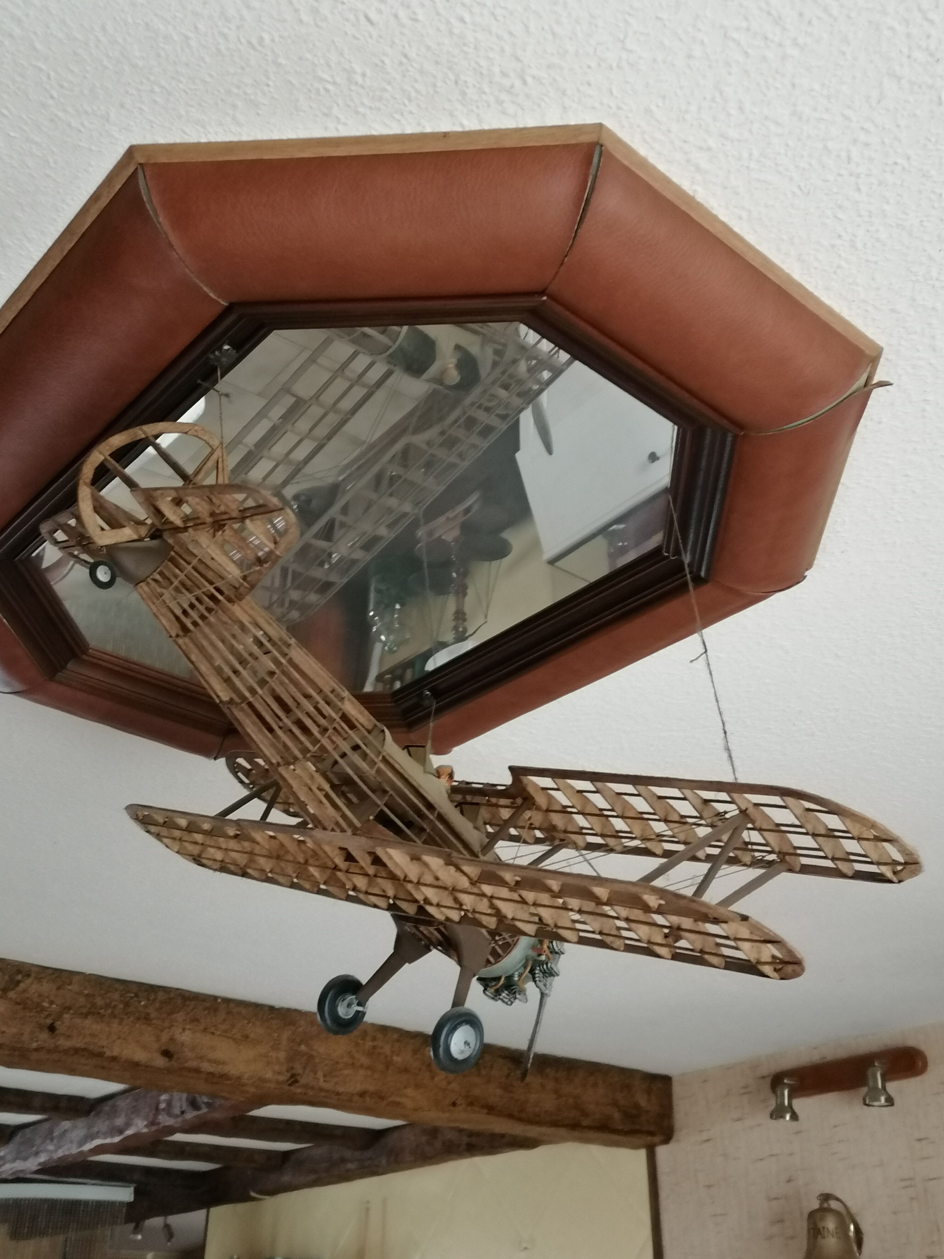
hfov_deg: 39.7
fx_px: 1309
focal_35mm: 36
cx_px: 472
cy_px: 630
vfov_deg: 51.4
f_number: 1.8
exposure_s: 1/25
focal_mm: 5.3
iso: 640
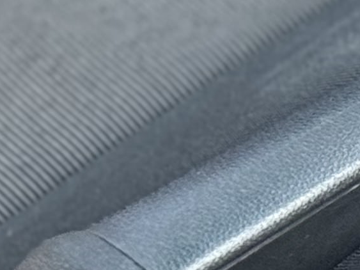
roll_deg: +2.5
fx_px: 3577
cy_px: -374
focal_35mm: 344
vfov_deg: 4.2
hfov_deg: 5.3
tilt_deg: -30.1
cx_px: 1242
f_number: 1.78
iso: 80
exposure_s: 1/121
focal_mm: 6.76
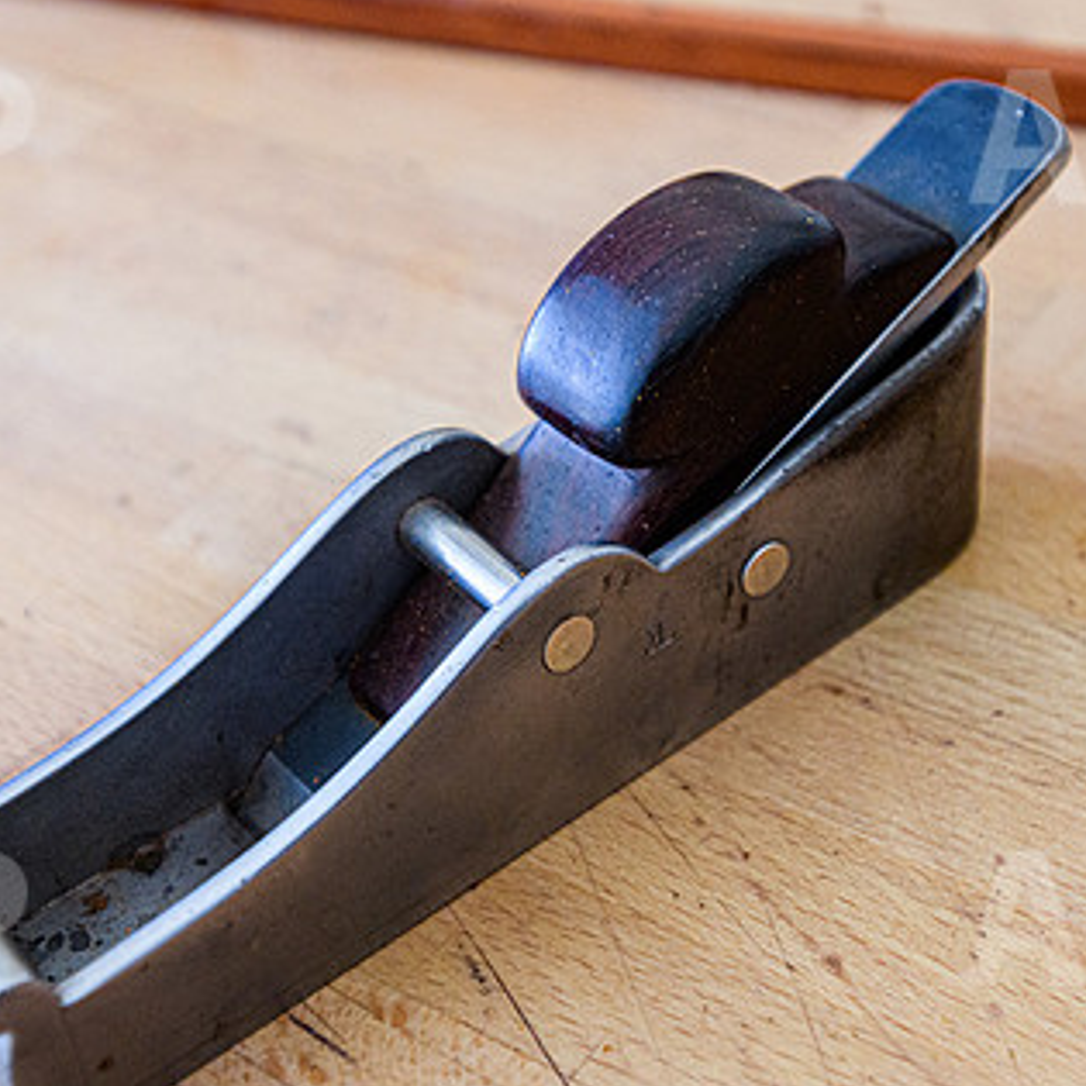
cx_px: 573
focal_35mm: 63
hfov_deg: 27.3
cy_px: 450
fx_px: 2236
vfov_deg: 27.3
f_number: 3.5
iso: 800
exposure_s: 1/160
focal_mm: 28
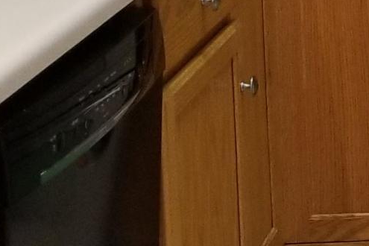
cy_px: -167
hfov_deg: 11.1
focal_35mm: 164
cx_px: 792
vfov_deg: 8.1
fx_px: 1681
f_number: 1.7
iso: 160
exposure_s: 1/30
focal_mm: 4.25
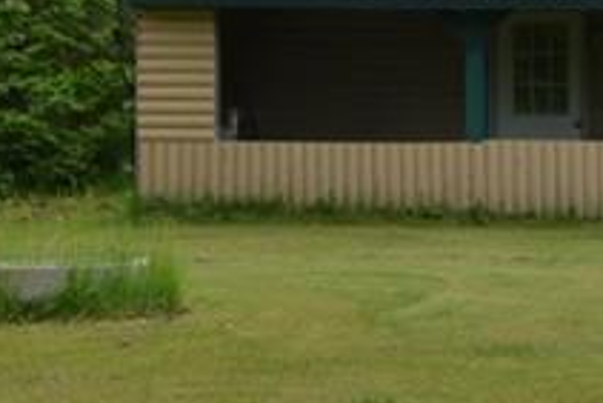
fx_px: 2682
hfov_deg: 11.8
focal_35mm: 160
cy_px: 97
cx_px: 1083
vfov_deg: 8.6
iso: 160
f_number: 8
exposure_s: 1/250
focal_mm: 22
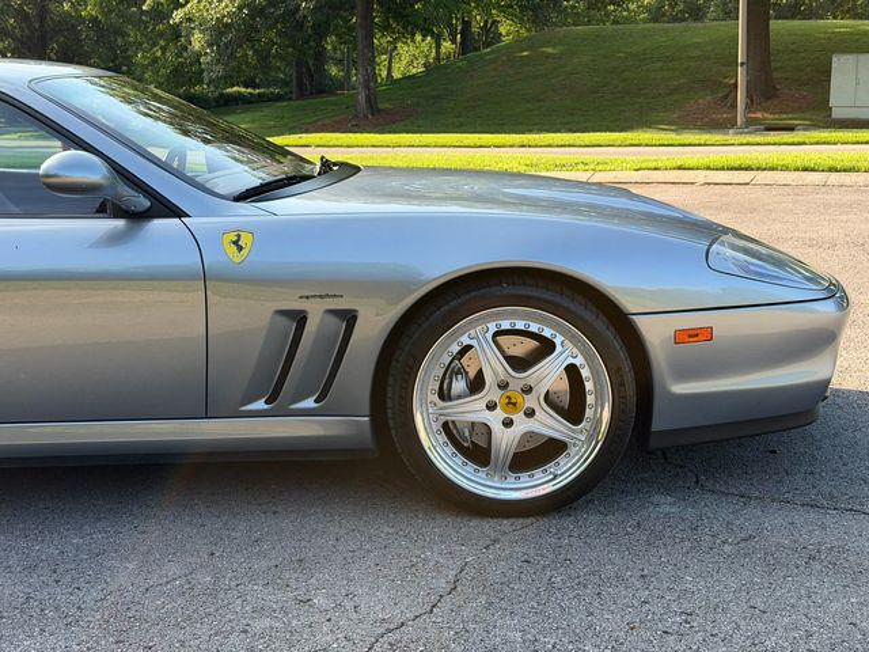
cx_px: 434
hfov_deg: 39.7
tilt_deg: -12.8
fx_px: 1205
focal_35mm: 48
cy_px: 326
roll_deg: -0.7
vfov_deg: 30.3
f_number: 1.78
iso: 64
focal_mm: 6.76
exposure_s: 1/794
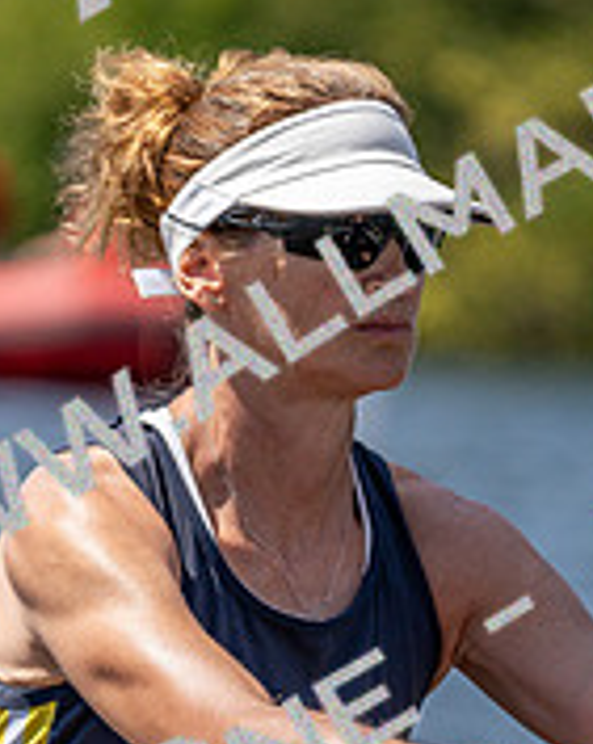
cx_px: 294
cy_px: 637
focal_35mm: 804
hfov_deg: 1.9
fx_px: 17684
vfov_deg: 2.4
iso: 200
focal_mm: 261
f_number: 5.6
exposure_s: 1/2000
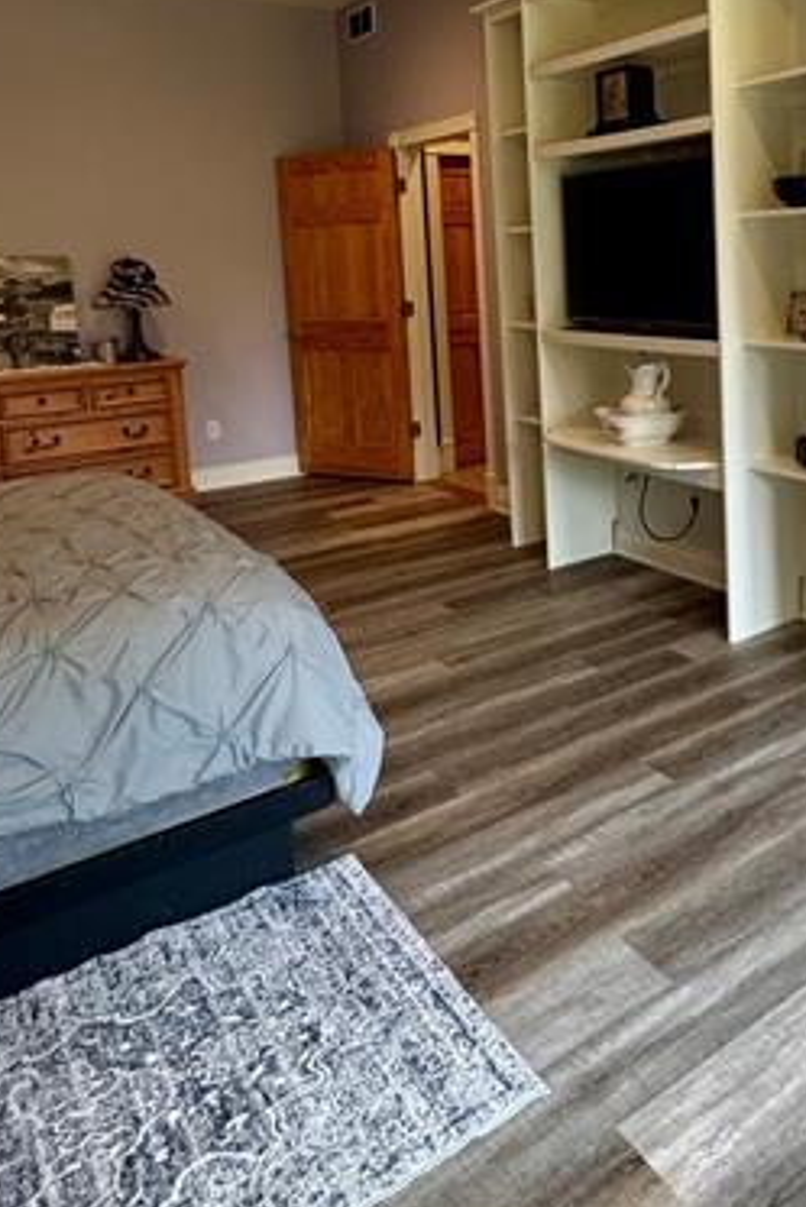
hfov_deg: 40.3
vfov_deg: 59.5
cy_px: 343
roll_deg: +2.4
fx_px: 1006
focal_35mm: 30
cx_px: 728
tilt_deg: -6.0
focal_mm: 2.22
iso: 250
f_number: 2.2
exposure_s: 1/120
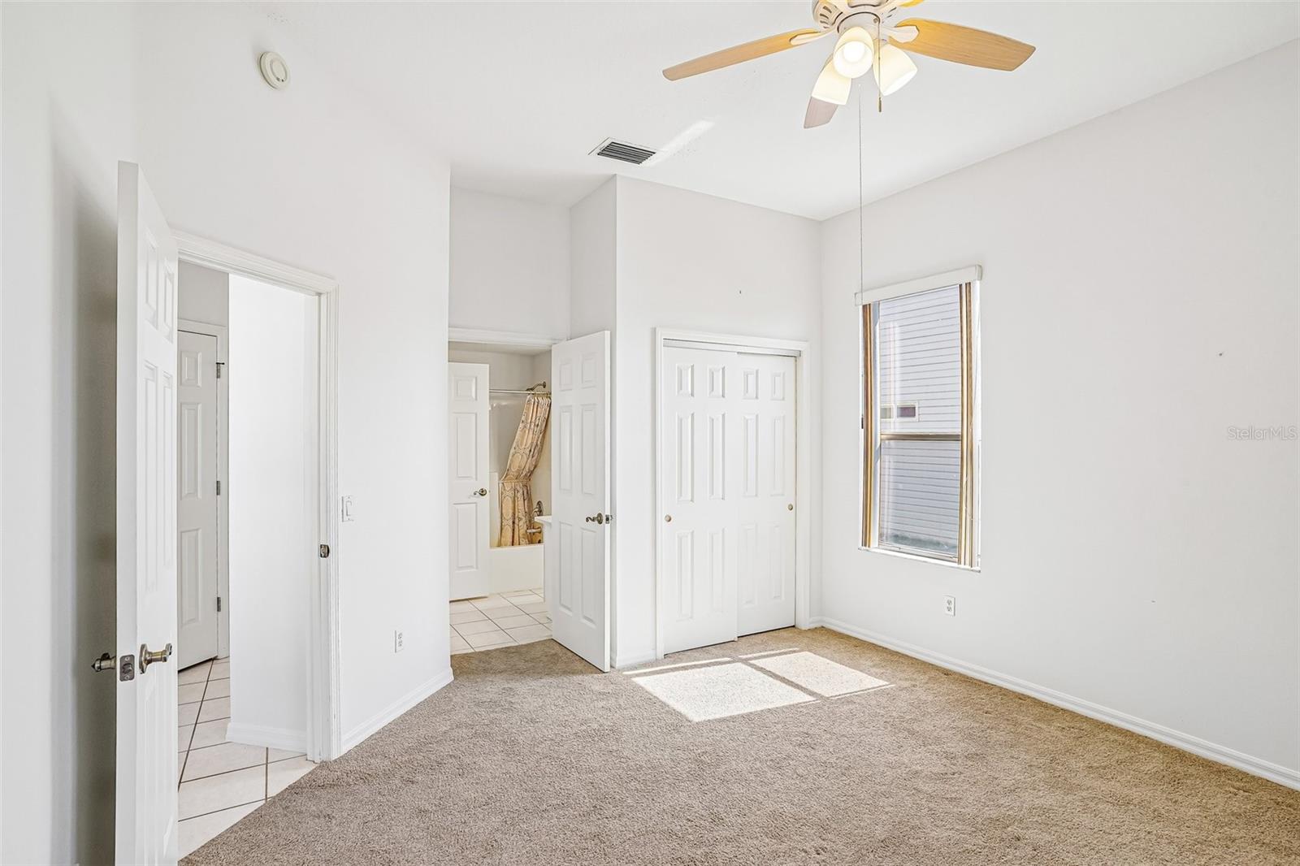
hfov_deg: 93.3
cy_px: 433
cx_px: 650
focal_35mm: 17
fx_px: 614
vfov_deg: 70.4
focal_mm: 17
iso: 100
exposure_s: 1/30
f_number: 8
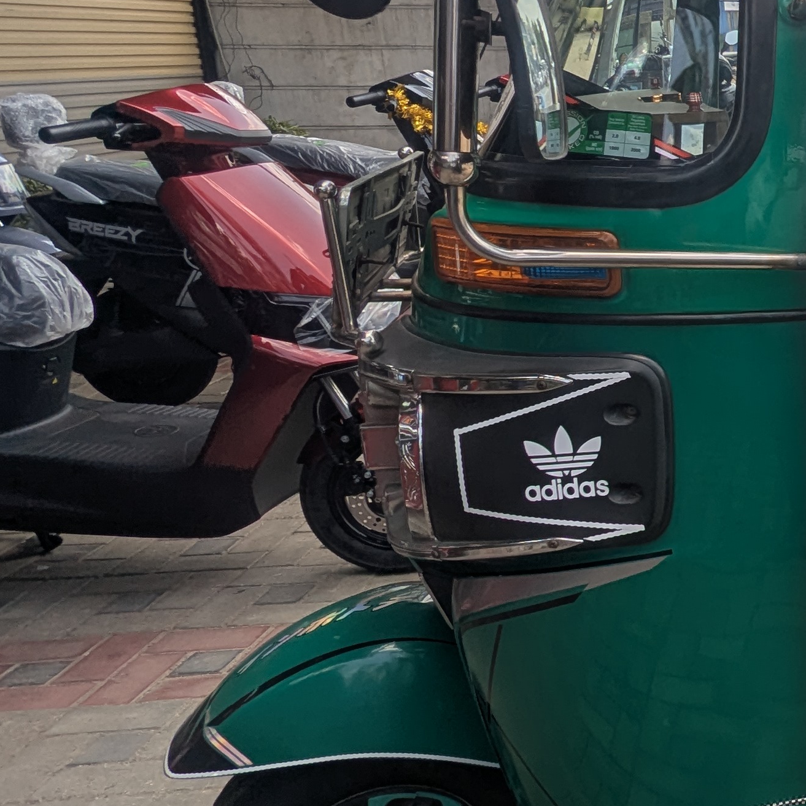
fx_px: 1159
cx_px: 1114
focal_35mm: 44
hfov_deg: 29.0
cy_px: 337
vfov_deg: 38.2
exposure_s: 1/1186
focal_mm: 2.35
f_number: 2.2
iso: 43
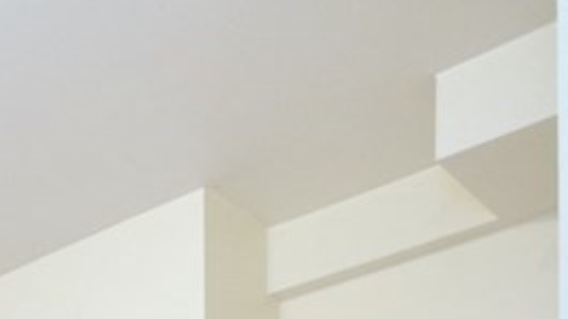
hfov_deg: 27.8
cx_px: -192
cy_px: 731
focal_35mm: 61
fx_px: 919
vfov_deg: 14.4
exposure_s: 1/15
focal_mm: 10
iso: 800
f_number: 5.6
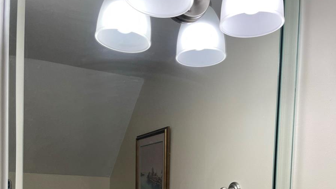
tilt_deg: -0.7
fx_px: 338
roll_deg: -0.9
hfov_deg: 52.8
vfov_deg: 28.6
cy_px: 202
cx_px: 169
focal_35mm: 38
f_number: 1.6
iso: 32
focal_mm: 4.2
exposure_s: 1/122
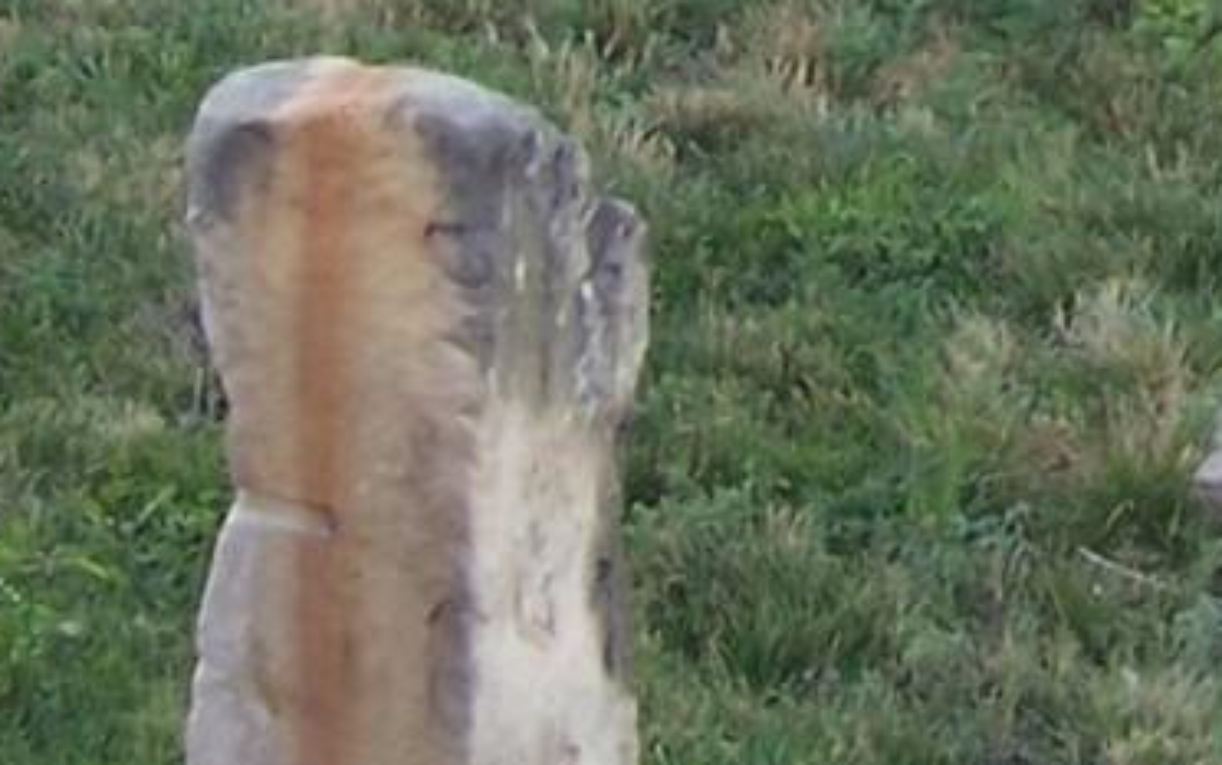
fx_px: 5165
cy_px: -788
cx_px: 1685
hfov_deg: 12.9
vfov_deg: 8.1
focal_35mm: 155
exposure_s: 1/180
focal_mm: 5.6
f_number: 2.7
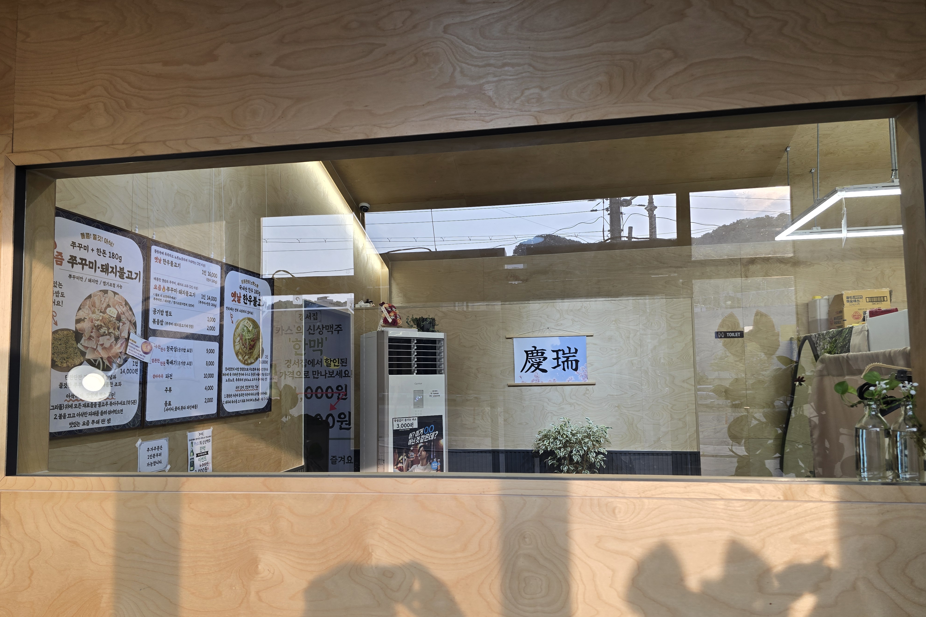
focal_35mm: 24
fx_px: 617
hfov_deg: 73.7
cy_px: 339
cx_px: 462
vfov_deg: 53.0
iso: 40
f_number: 1.7
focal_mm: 6.3
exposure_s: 1/120
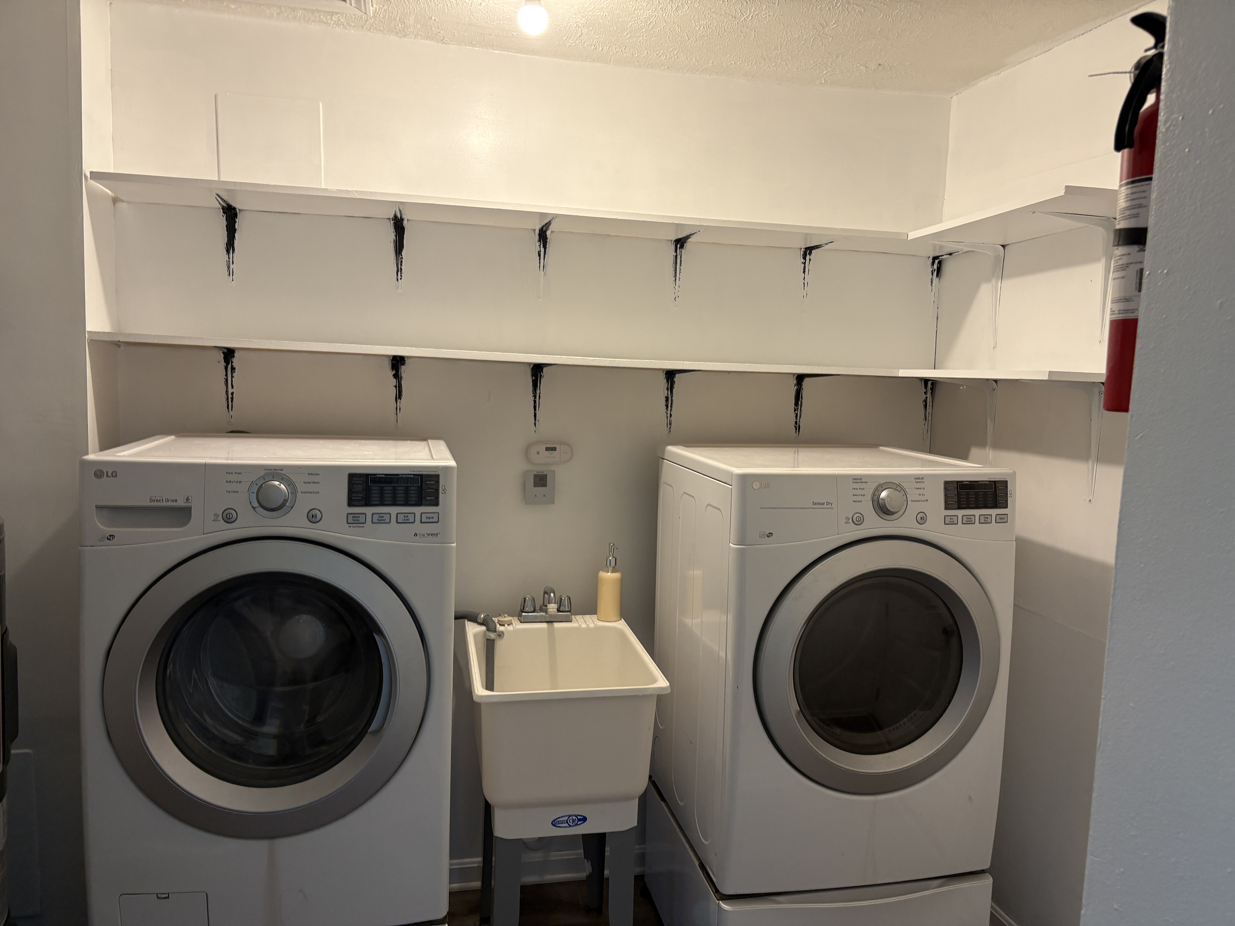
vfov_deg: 53.1
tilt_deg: -5.4
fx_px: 928
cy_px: 463
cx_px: 618
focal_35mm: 26
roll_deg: -2.5
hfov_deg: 67.3
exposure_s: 1/60
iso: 125
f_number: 1.6
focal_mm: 5.96
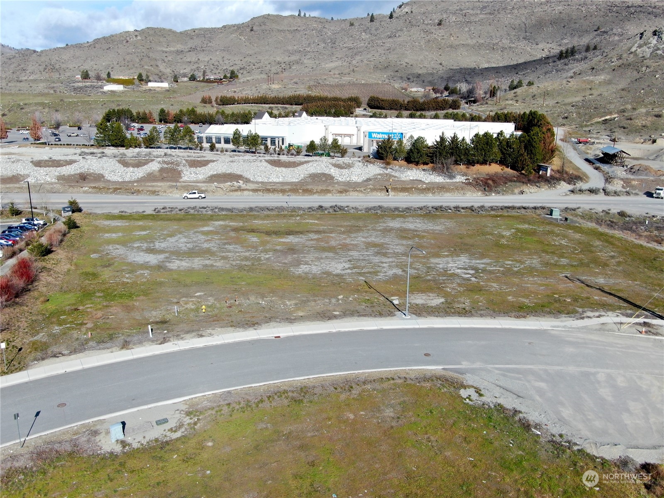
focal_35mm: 29
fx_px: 556
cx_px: 332
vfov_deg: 48.2
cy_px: 249
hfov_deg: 61.7
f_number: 3
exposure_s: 1/1250
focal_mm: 5.11
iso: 100
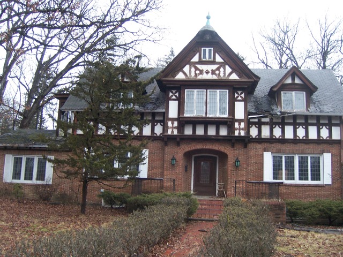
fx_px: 357
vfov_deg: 39.7
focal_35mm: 36
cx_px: 172
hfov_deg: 51.4
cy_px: 128
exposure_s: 1/60
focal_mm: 6.2
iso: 125
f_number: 2.8
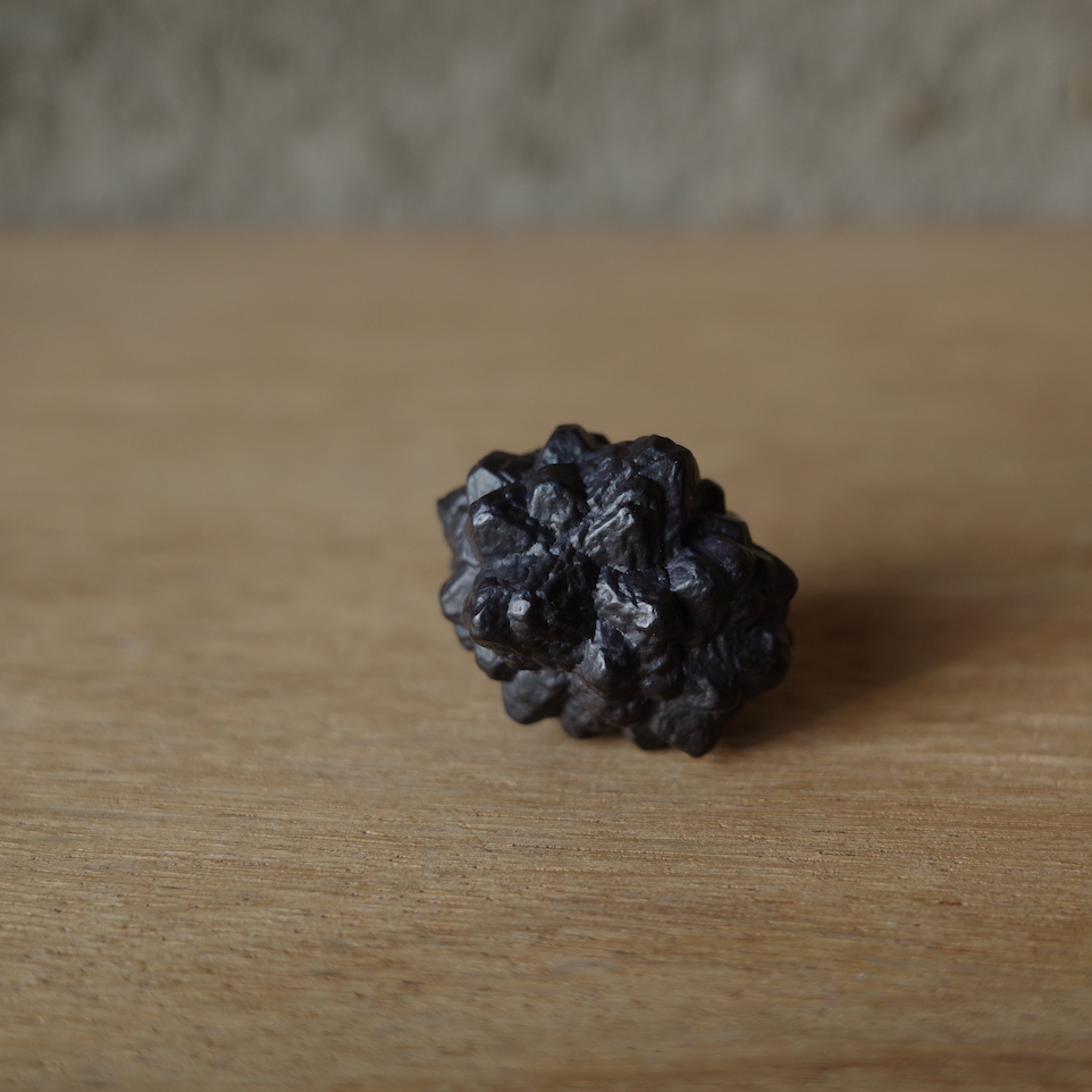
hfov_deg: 32.1
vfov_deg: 32.2
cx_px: 677
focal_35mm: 53
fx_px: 1892
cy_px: 564
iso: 200
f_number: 2.8
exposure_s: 1/100
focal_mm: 26
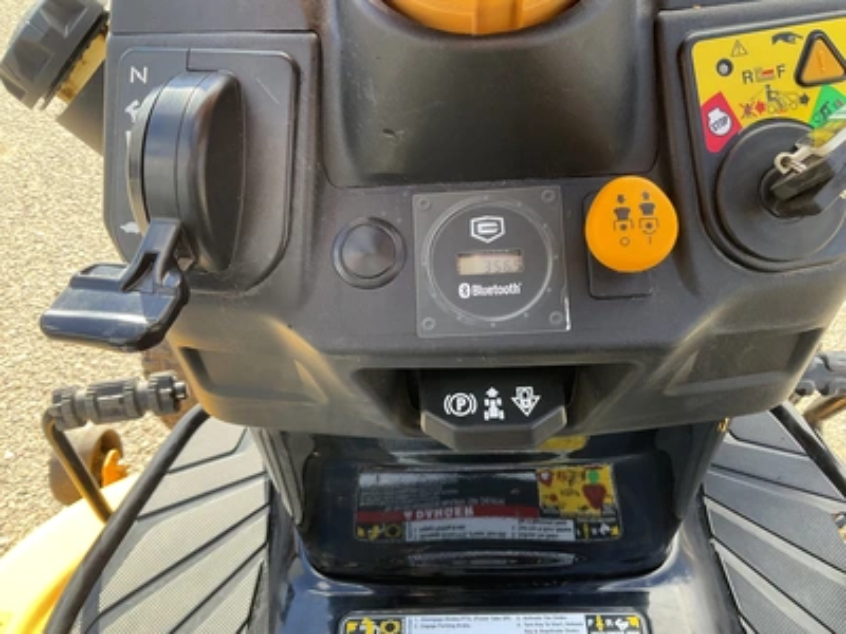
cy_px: 317
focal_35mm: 29
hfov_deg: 61.7
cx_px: 423
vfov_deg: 48.2
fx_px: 709
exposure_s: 1/164
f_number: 1.8
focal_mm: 3
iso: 32
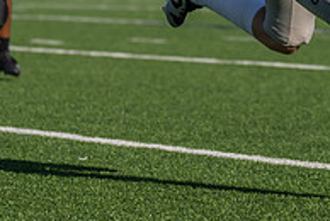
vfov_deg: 4.5
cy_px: 5
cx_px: 345
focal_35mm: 304
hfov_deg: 6.7
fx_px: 2791
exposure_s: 1/3200
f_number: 2.8
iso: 100
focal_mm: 81
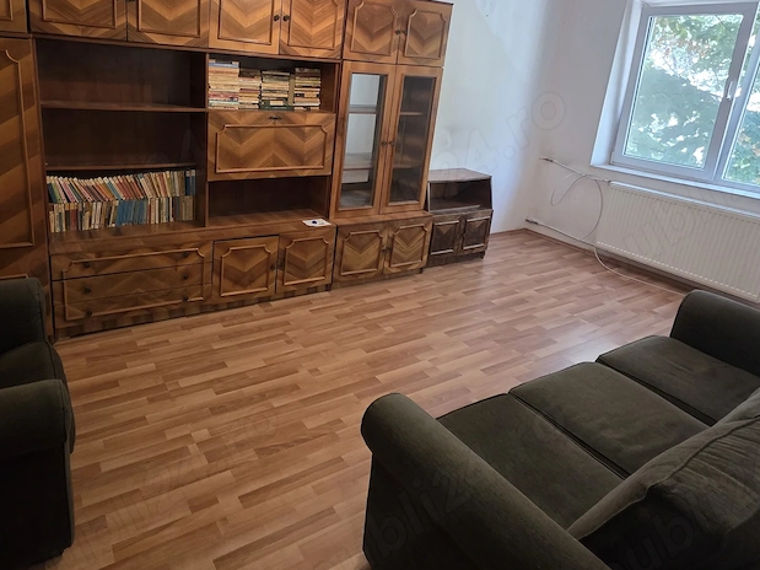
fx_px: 461
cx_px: 290
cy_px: 211
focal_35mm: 21
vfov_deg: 62.5
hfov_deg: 77.7
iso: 400
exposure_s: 1/50
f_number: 1.9
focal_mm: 2.2
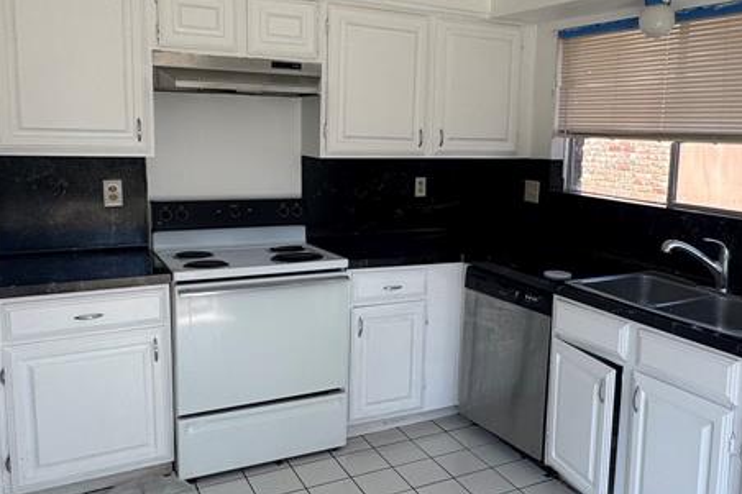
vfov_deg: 39.9
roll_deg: -2.0
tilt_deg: -9.0
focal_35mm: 33
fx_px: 680
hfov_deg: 56.9
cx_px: 433
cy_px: 222
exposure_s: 1/167
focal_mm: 2.22
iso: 40
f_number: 2.2
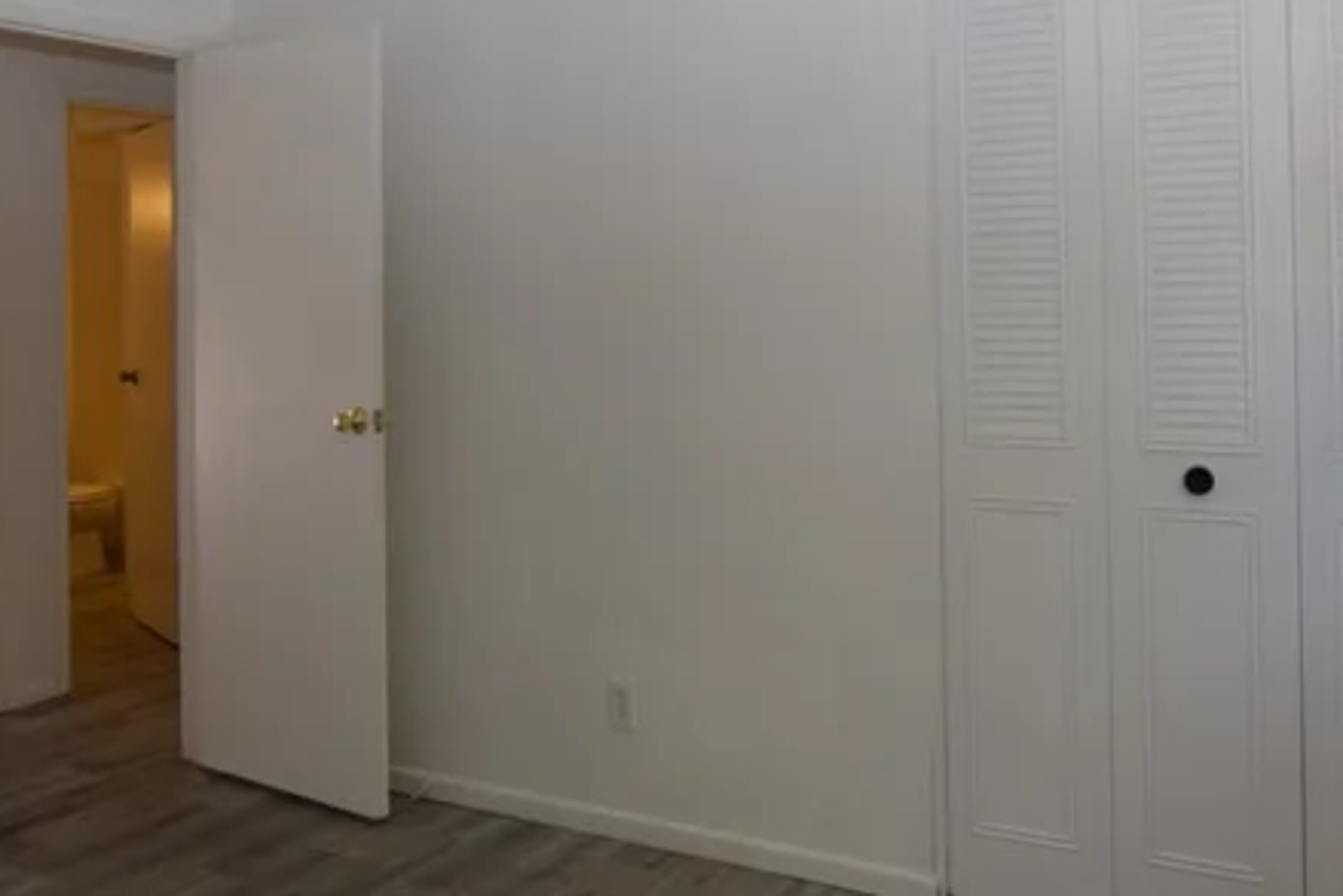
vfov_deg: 37.3
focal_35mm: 35
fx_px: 1306
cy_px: 265
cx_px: 750
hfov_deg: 54.3
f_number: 5.6
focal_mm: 10
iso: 640
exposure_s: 1/125
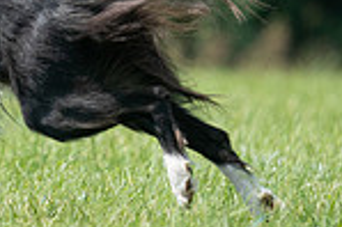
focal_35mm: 1690
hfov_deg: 1.2
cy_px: -31
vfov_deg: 0.8
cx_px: -165
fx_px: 16037
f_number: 6.3
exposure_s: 1/4000
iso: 1600
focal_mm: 433
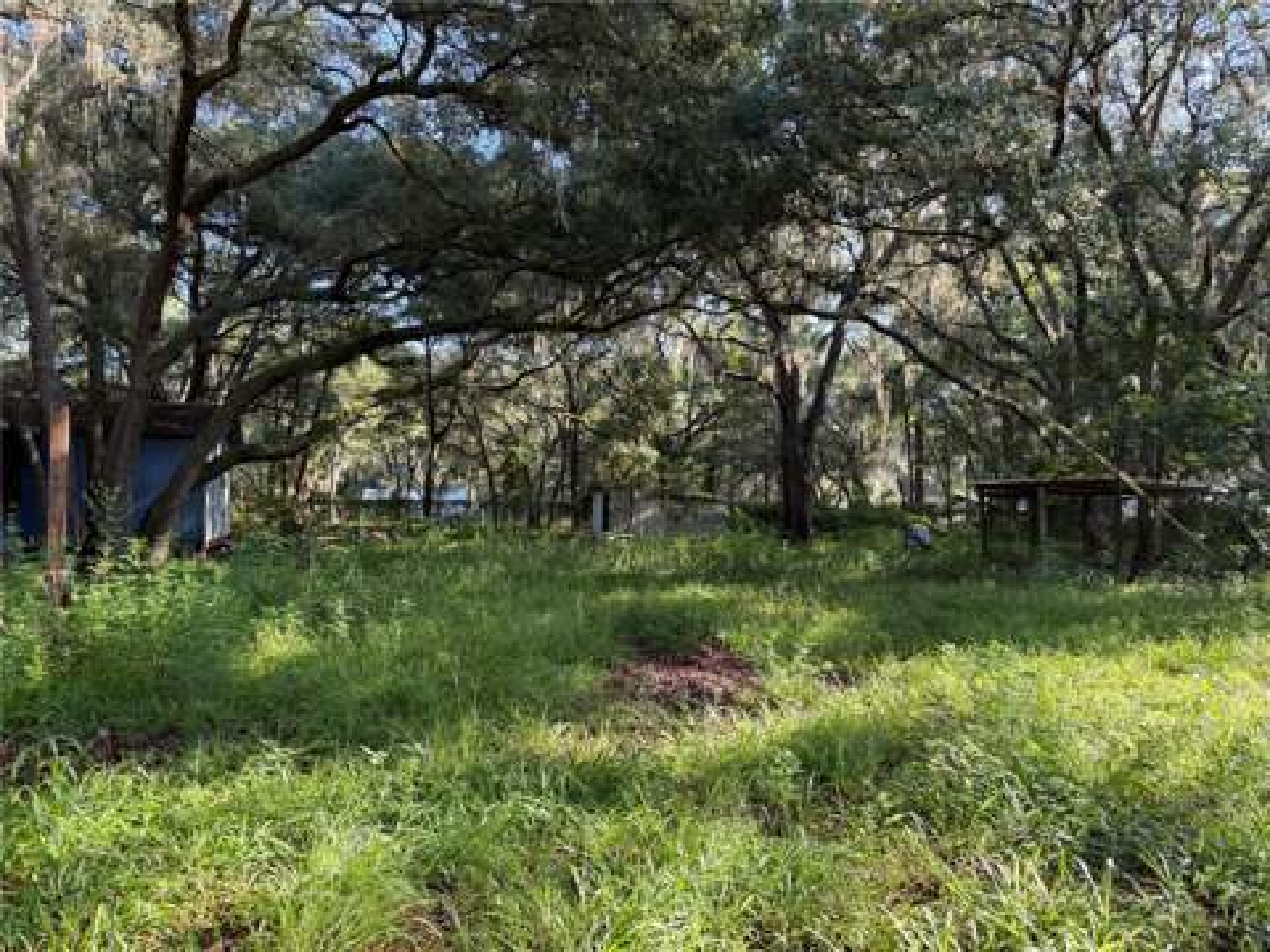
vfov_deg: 56.8
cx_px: 635
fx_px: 881
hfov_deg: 71.6
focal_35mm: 24
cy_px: 476
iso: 64
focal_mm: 6.76
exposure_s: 1/180
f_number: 1.78
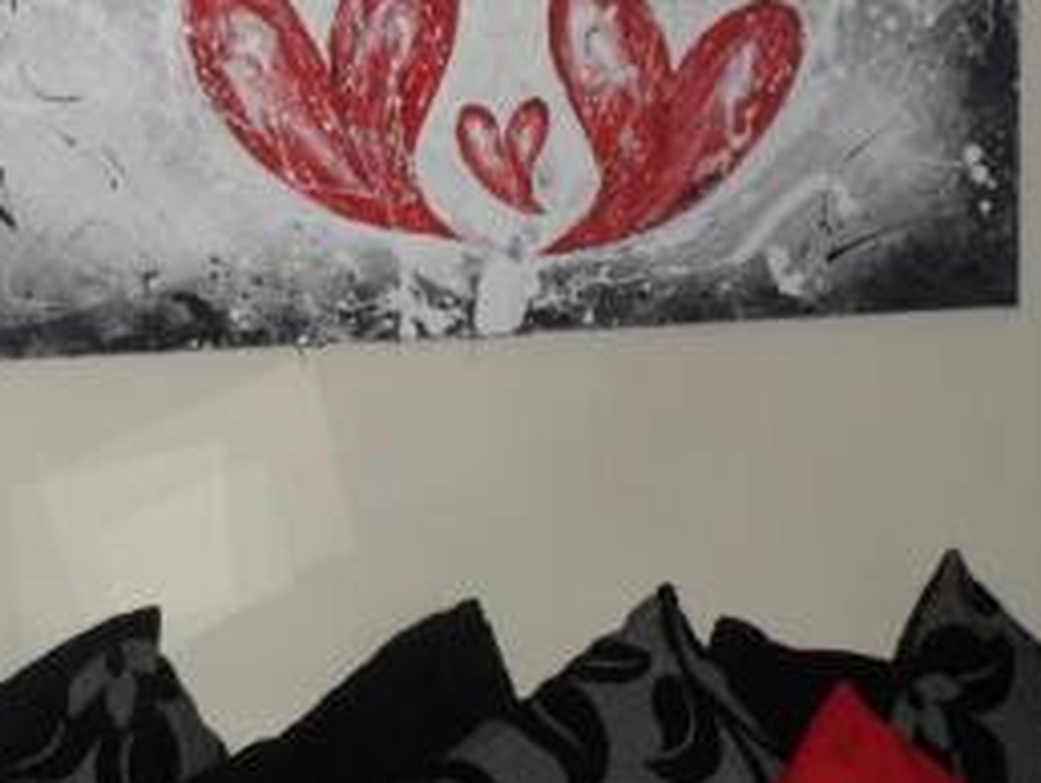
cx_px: 728
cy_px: 365
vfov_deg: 18.7
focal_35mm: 79
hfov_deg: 24.5
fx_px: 2378
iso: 200
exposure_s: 1/45
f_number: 3.2
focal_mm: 6.3
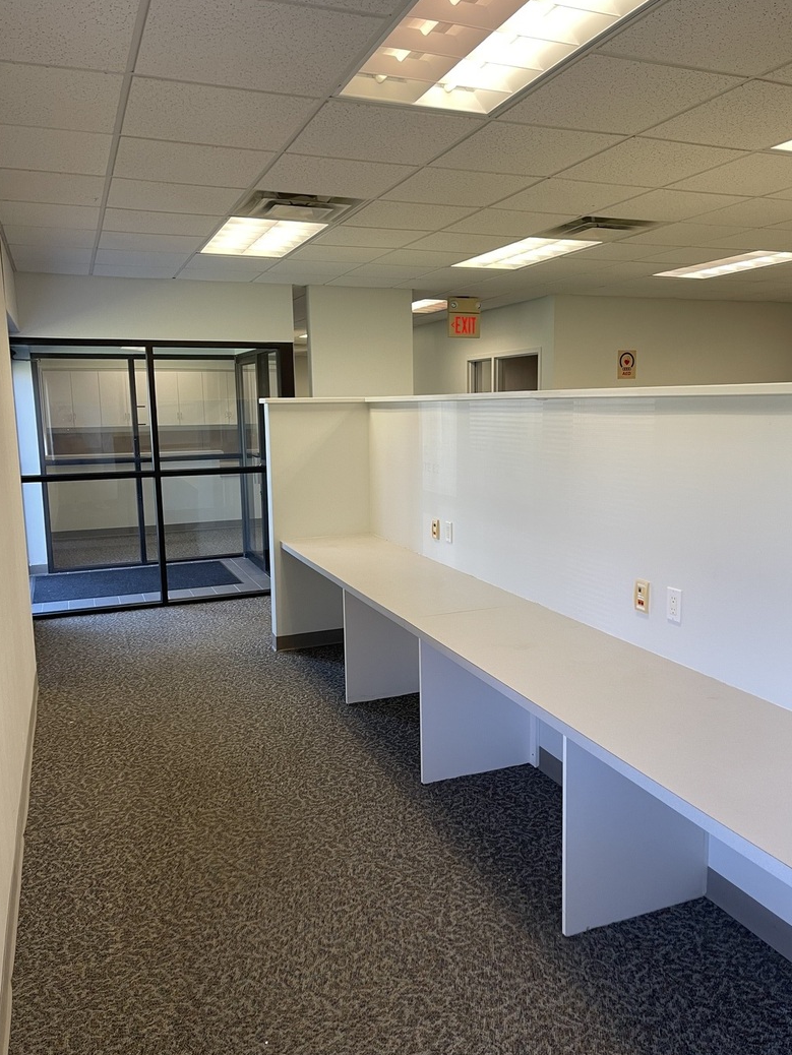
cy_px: 512
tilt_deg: -9.2
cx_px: 407
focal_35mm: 26
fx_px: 793
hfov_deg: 53.1
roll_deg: +0.6
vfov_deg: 67.3
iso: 80
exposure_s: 1/60
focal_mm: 5.1
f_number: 1.6
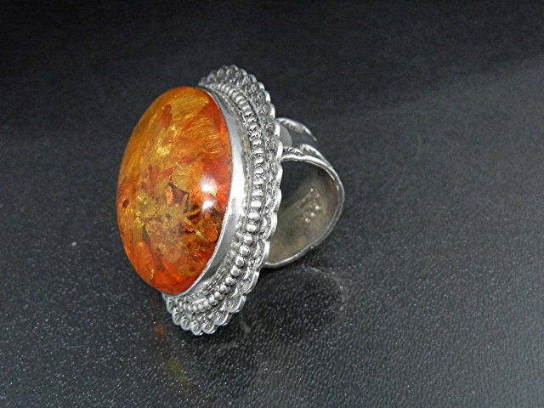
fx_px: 707
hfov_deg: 42.1
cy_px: 204
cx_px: 272
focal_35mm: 45
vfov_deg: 32.2
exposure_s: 1/30
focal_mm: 8.1
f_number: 7.6
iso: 800
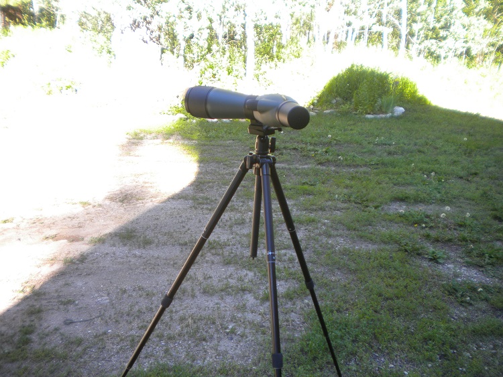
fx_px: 508
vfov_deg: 40.7
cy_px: 188
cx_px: 252
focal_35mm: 35
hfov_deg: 52.6
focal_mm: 6.3
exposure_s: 1/75
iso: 80
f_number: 3.1
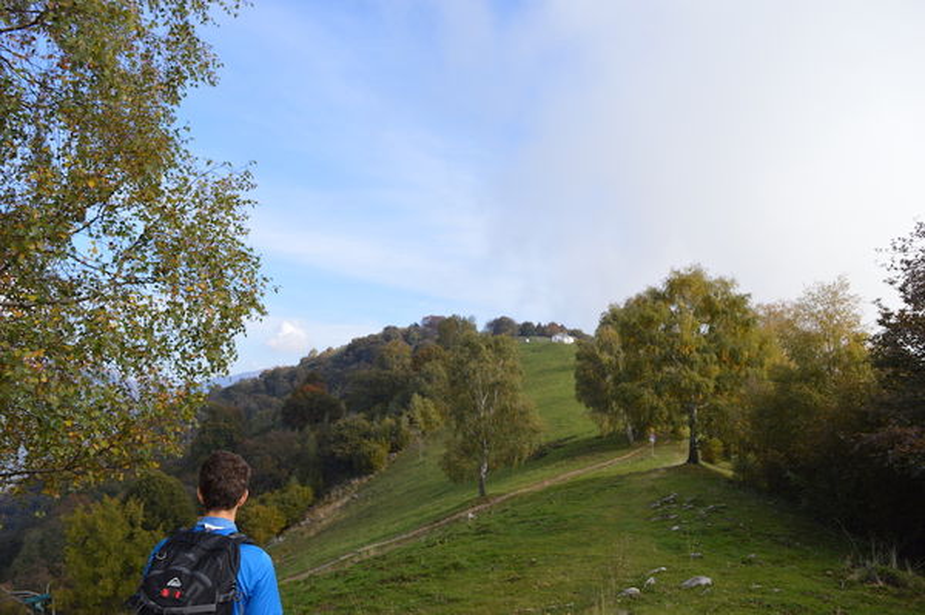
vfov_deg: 47.9
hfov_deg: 67.4
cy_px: 308
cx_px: 462
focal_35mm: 27
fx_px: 693
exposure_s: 1/200
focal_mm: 18
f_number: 7.1
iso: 100
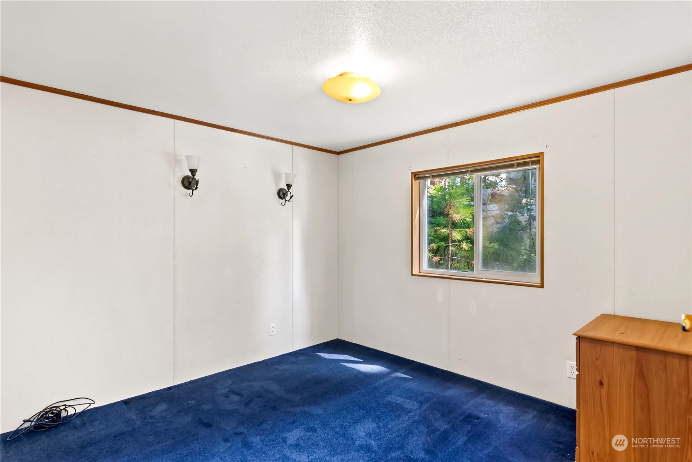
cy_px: 231
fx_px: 346
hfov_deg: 90.0
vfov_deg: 67.4
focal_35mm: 18
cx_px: 346
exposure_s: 1.3
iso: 200
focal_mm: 18
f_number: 8
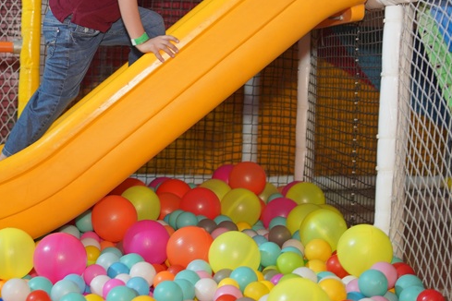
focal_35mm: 68
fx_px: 854
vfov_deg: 19.9
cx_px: 131
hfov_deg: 29.3
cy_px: 93
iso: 640
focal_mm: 35
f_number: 2.2
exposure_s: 1/125
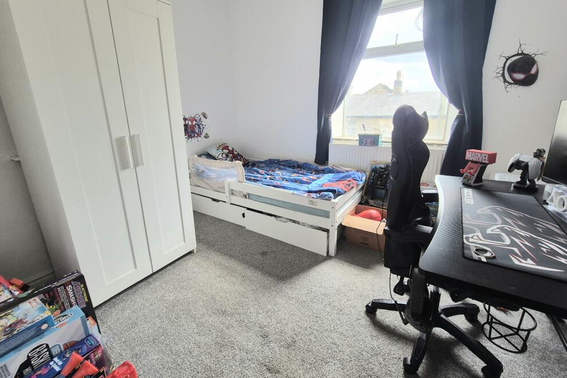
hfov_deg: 104.3
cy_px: 176
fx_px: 220
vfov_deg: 81.1
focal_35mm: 14
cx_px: 289
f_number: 2.2
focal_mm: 2.2
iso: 100
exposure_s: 1/50
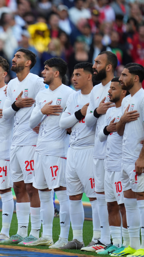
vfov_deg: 3.4
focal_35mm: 629
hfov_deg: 1.9
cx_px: -42
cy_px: 129
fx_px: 4270
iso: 1000
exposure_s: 1/2000
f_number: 2.8
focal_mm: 400
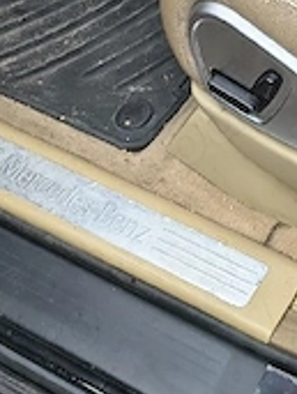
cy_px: -247
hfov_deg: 12.8
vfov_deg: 15.7
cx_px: 401
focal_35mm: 112
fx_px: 1276
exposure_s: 1/100
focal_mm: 5.56
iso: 352
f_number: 1.8
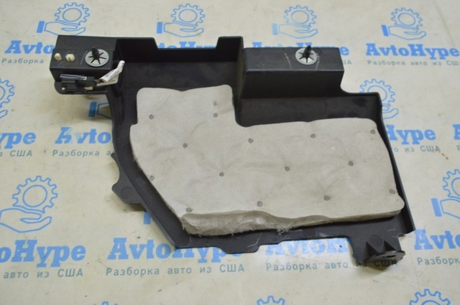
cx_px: 230
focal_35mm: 32
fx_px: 402
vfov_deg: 41.6
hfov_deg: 59.6
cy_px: 152
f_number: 5.6
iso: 400
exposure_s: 1/25
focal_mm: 21
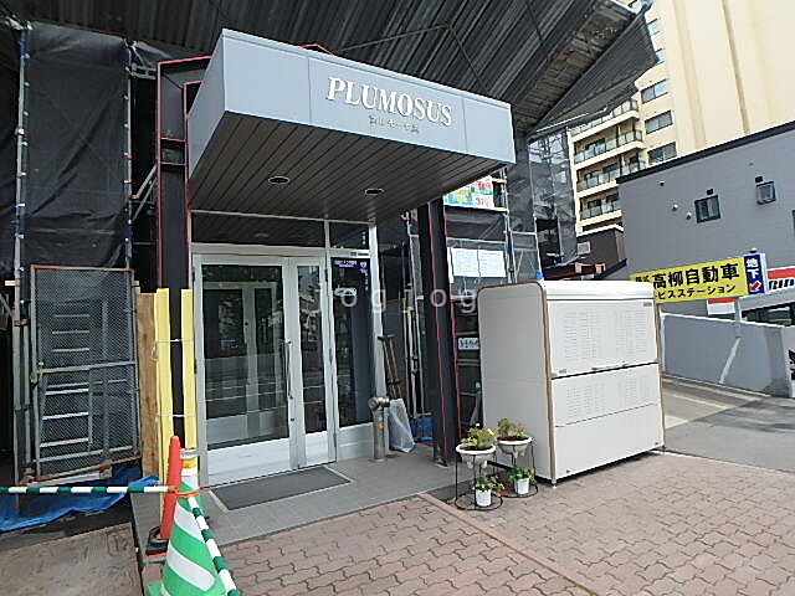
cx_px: 398
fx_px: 482
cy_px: 298
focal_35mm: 21
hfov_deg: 79.0
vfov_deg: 63.4
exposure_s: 1/320
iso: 125
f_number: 3.5
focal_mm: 3.7
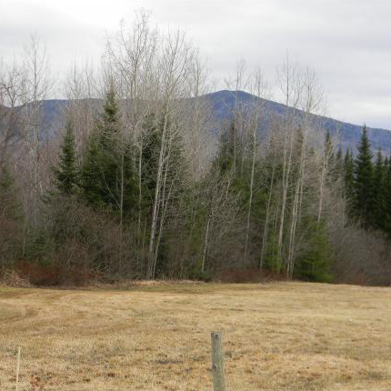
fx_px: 1265
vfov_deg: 17.6
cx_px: 194
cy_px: 196
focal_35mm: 99
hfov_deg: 17.6
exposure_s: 1/332
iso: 80
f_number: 4.5
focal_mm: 15.1
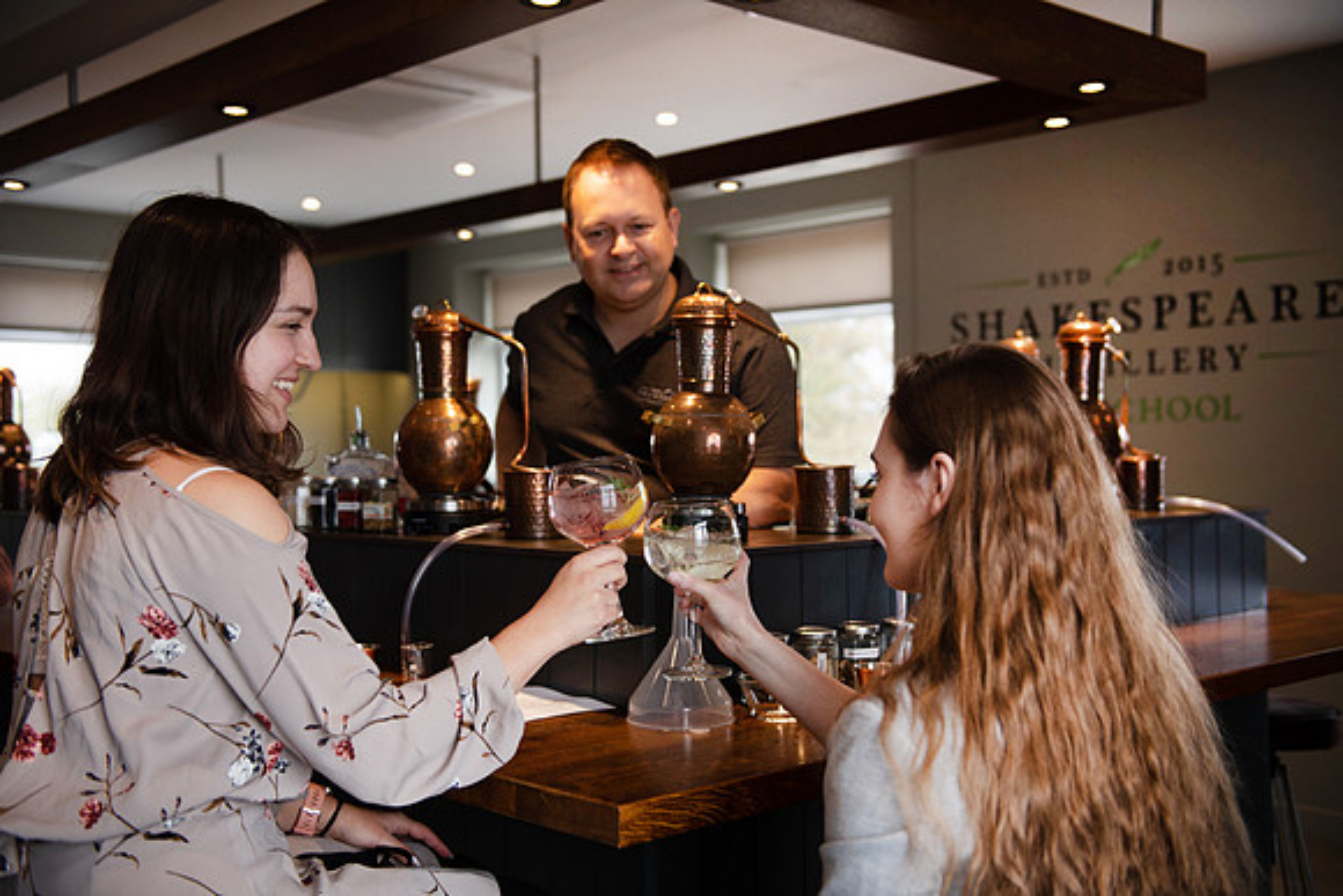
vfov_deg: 33.4
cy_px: 448
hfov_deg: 48.4
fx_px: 1493
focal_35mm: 40
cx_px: 672
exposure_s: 1/250
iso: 400
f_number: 2.8
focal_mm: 40
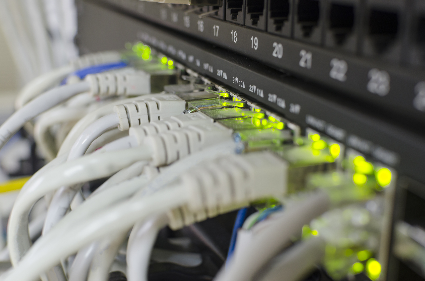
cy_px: 140
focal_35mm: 52
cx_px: 212
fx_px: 619
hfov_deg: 37.9
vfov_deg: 25.6
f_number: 5
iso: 160
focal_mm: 35
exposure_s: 1/3
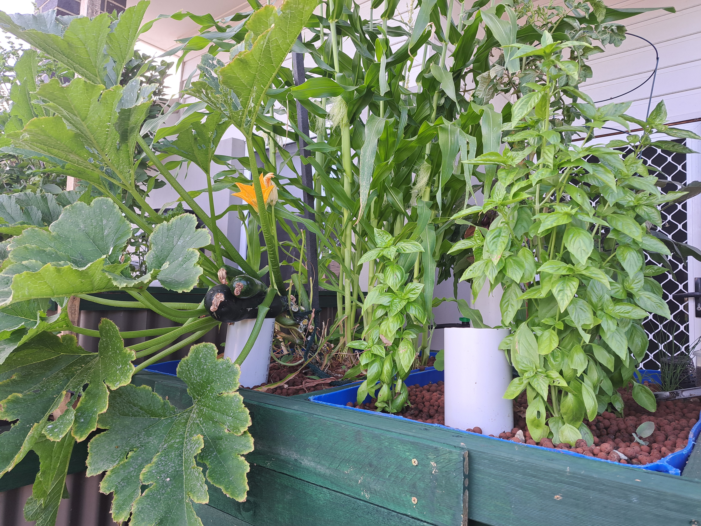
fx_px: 486
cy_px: 263
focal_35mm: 24
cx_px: 350
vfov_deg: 56.8
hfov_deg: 71.6
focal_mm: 5.23
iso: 50
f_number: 1.8
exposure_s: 1/100
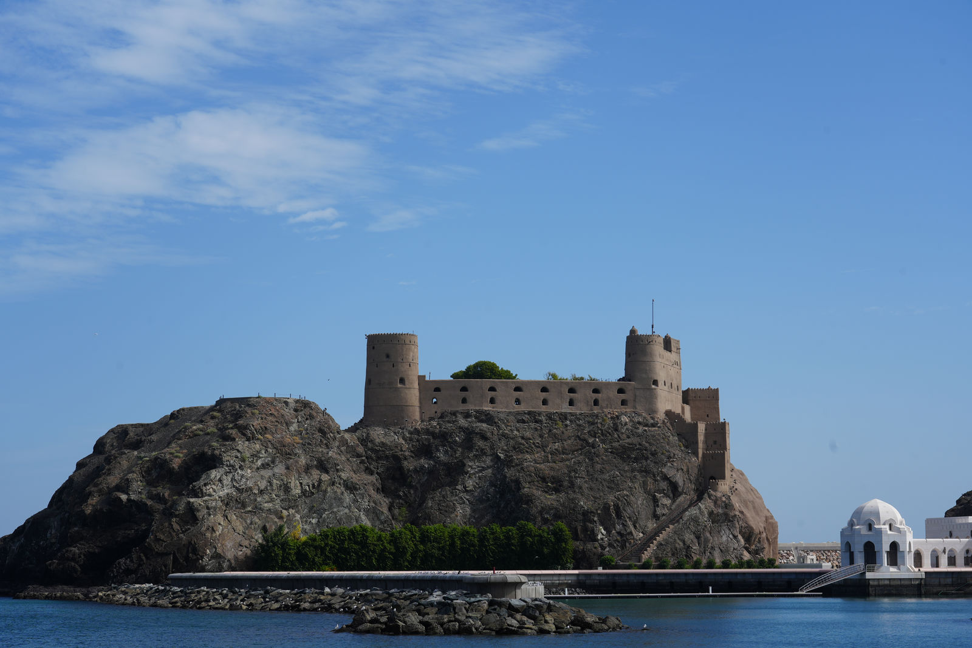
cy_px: 324
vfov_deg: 18.0
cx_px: 486
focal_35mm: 76
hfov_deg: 26.6
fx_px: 2052
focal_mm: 76
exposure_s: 1/250
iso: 100
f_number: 10
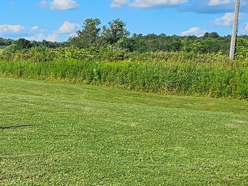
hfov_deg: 24.2
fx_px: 402
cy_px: 93
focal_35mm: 56
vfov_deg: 26.1
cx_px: -151
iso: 50
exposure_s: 1/2730
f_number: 2.2
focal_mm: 2.2
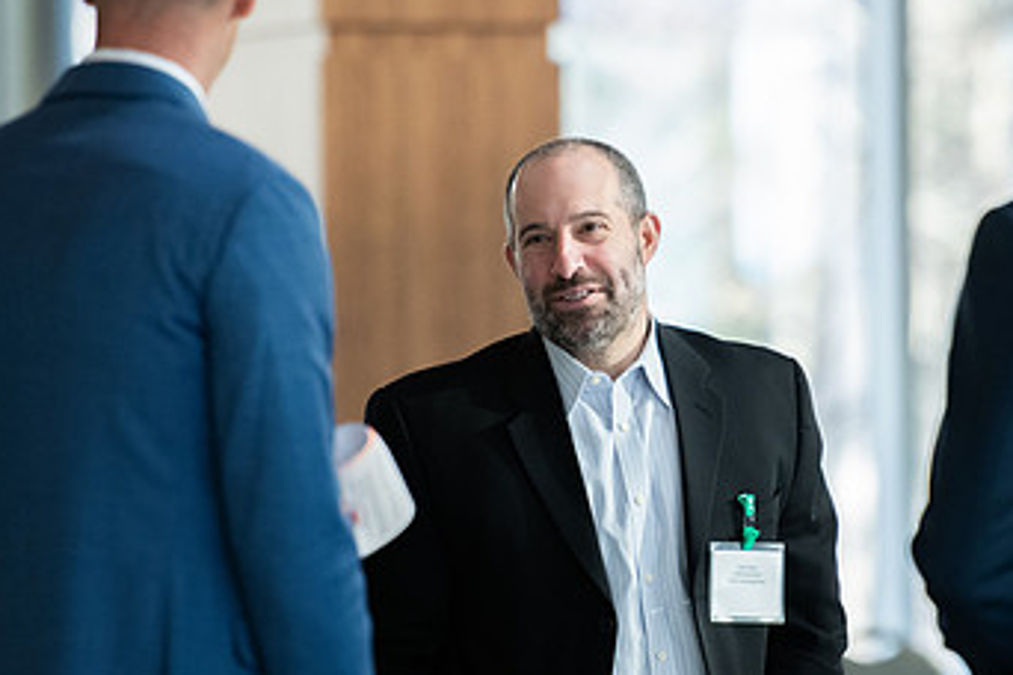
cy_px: 369
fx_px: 10664
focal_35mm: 379
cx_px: 706
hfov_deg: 5.4
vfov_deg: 3.6
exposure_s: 1/200
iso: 2000
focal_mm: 200
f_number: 2.8
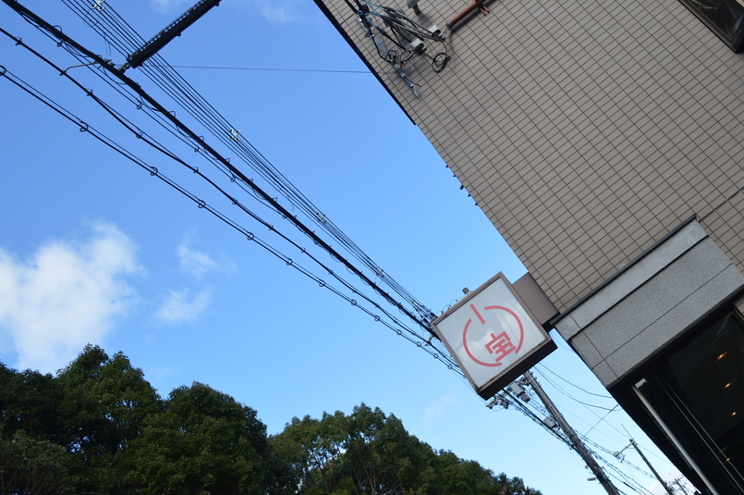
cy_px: 223
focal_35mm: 42
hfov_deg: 46.4
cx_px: 415
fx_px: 867
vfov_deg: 31.8
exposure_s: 1/250
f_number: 7.1
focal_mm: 22
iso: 100
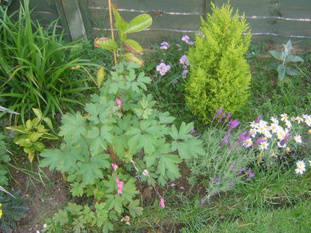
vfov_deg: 45.4
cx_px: 156
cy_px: 116
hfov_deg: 58.4
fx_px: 279
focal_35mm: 31
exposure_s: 1/65
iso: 50
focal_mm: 8.13
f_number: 2.7
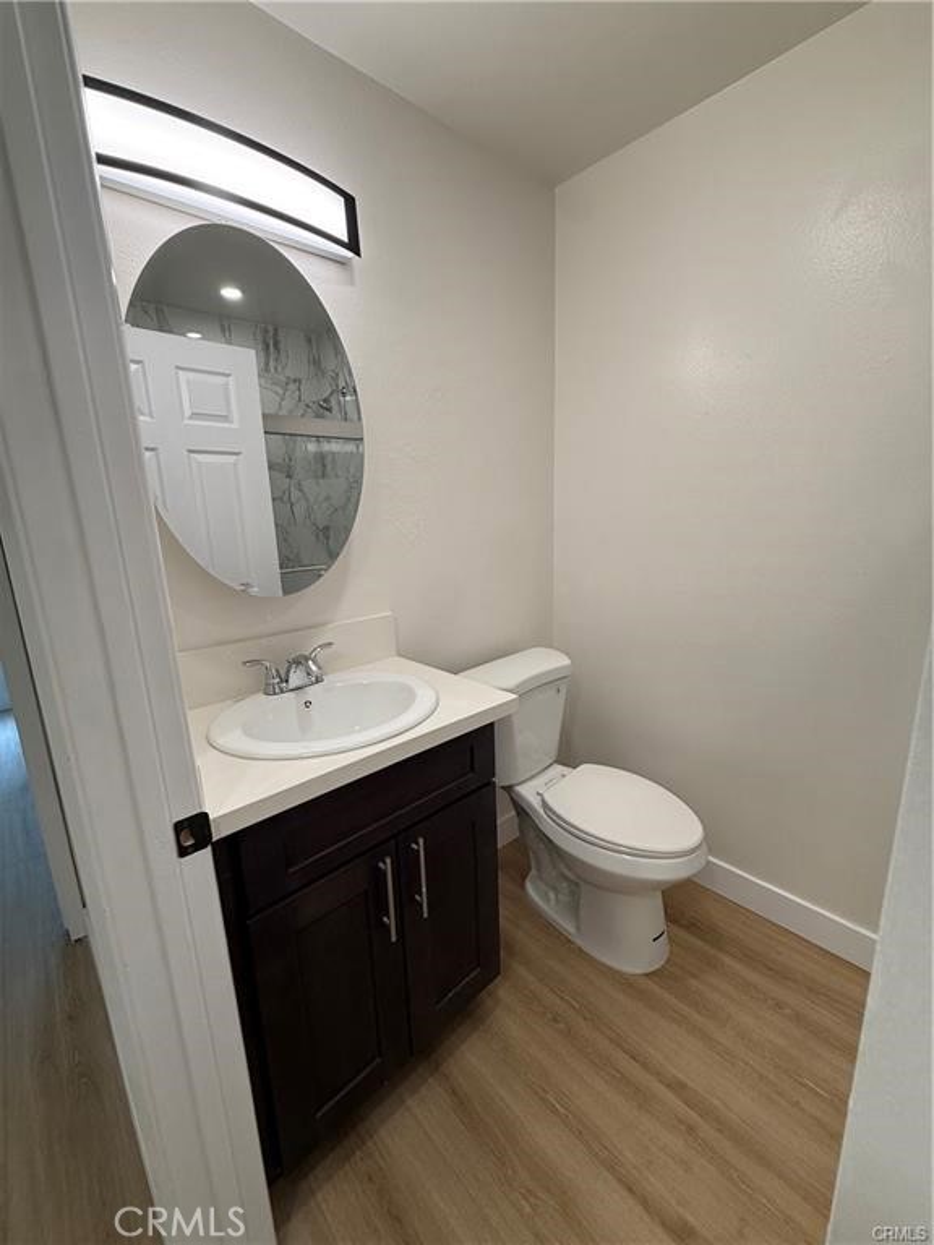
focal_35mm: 14
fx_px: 504
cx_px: 467
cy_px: 622
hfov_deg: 85.7
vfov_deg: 102.1
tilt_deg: -12.0
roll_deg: +1.8
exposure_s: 1/120
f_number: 2.2
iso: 100
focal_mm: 2.22
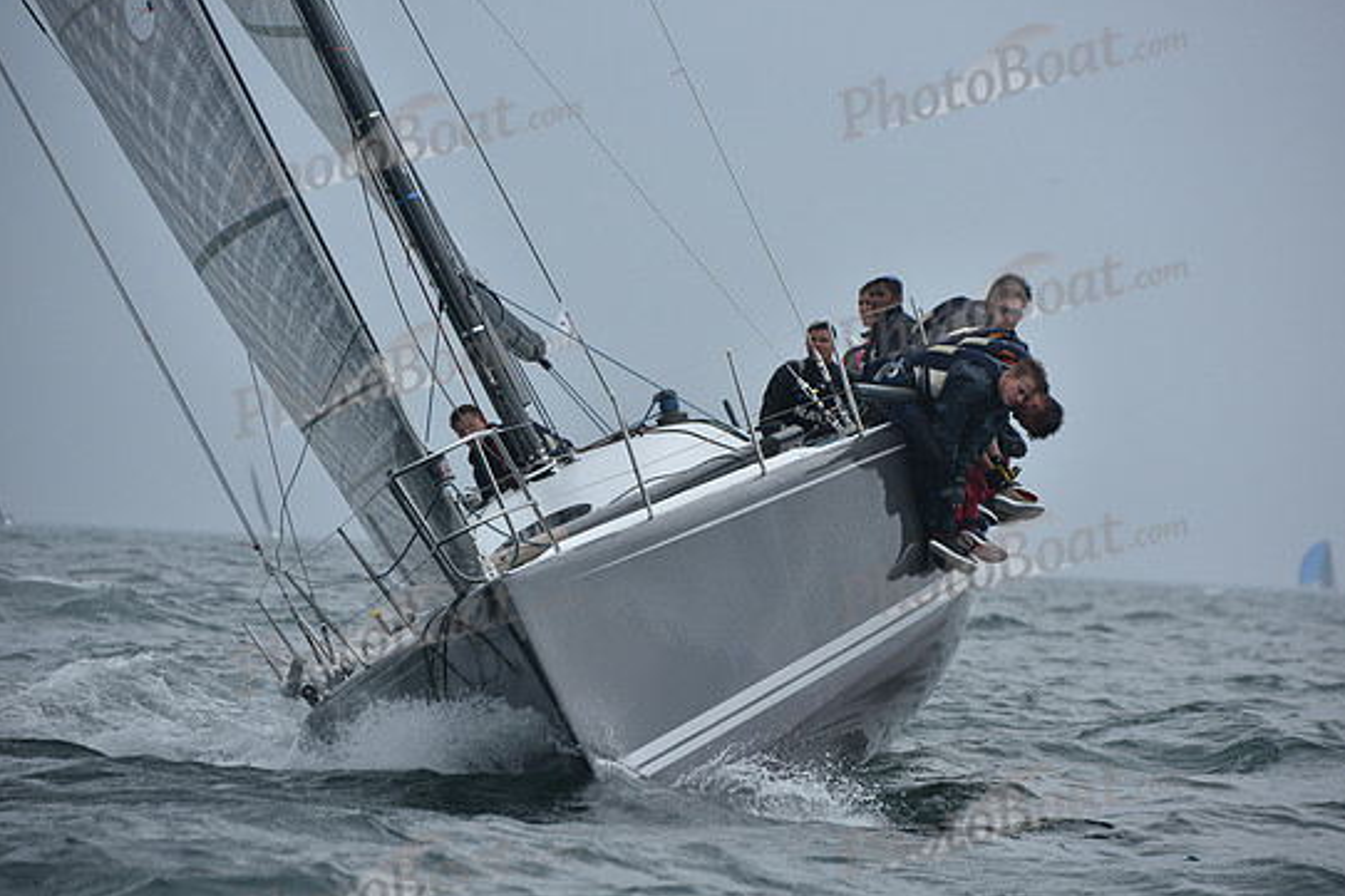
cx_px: 712
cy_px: 468
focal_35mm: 214
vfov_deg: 6.4
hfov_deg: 9.6
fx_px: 7992
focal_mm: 200
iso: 320
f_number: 5.6
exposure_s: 1/1000
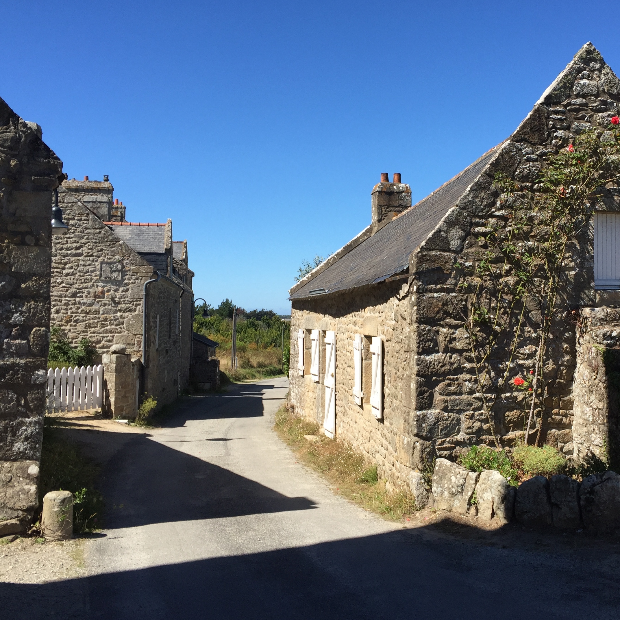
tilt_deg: +3.4
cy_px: 280
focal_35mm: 39
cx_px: 424
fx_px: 790
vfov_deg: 42.8
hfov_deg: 42.1
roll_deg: -0.2
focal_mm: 4.15
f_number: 2.2
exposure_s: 1/1464
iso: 32
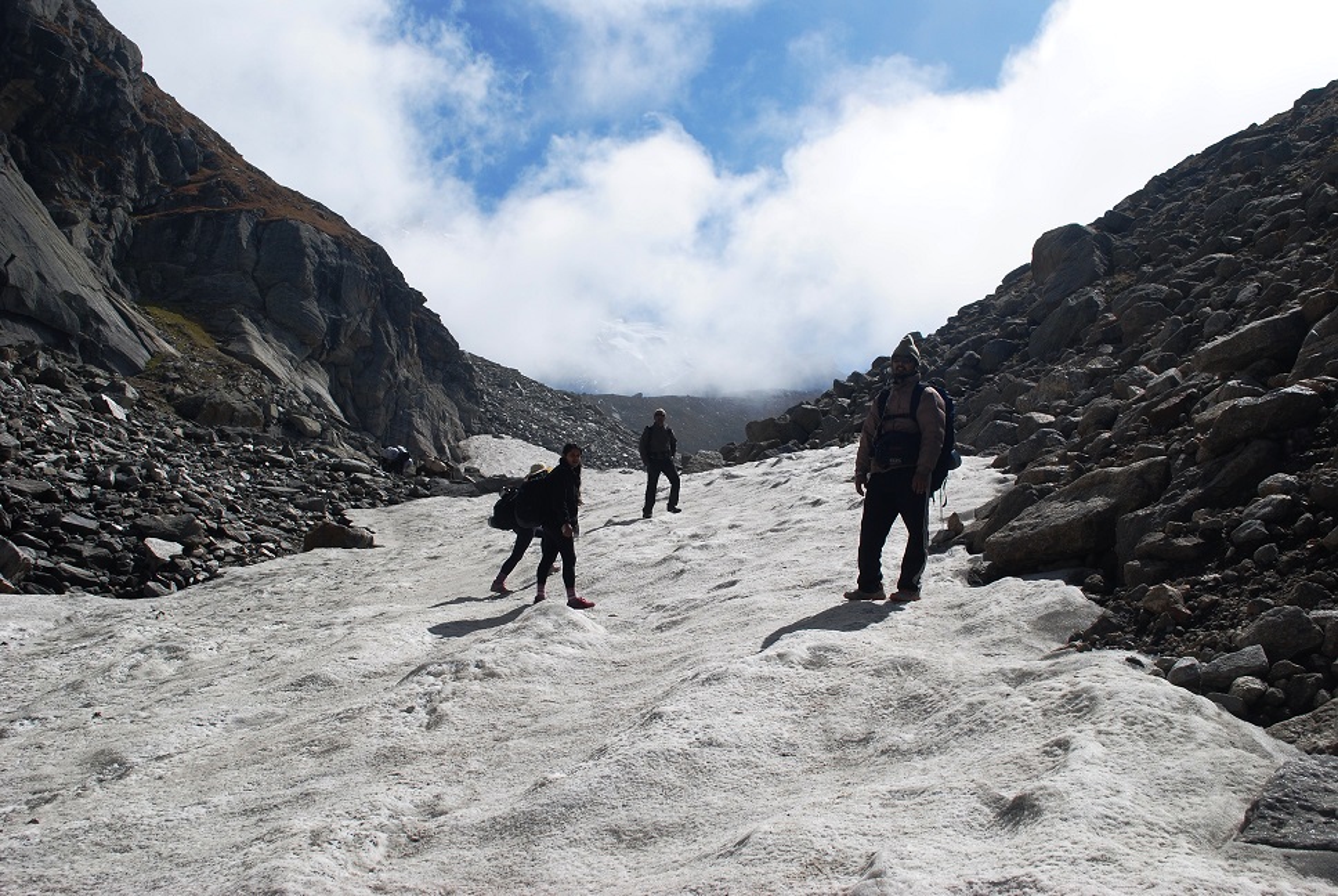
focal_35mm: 42
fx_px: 1563
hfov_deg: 46.3
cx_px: 669
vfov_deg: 32.0
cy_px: 448
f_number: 10
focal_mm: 28
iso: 100
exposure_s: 1/320
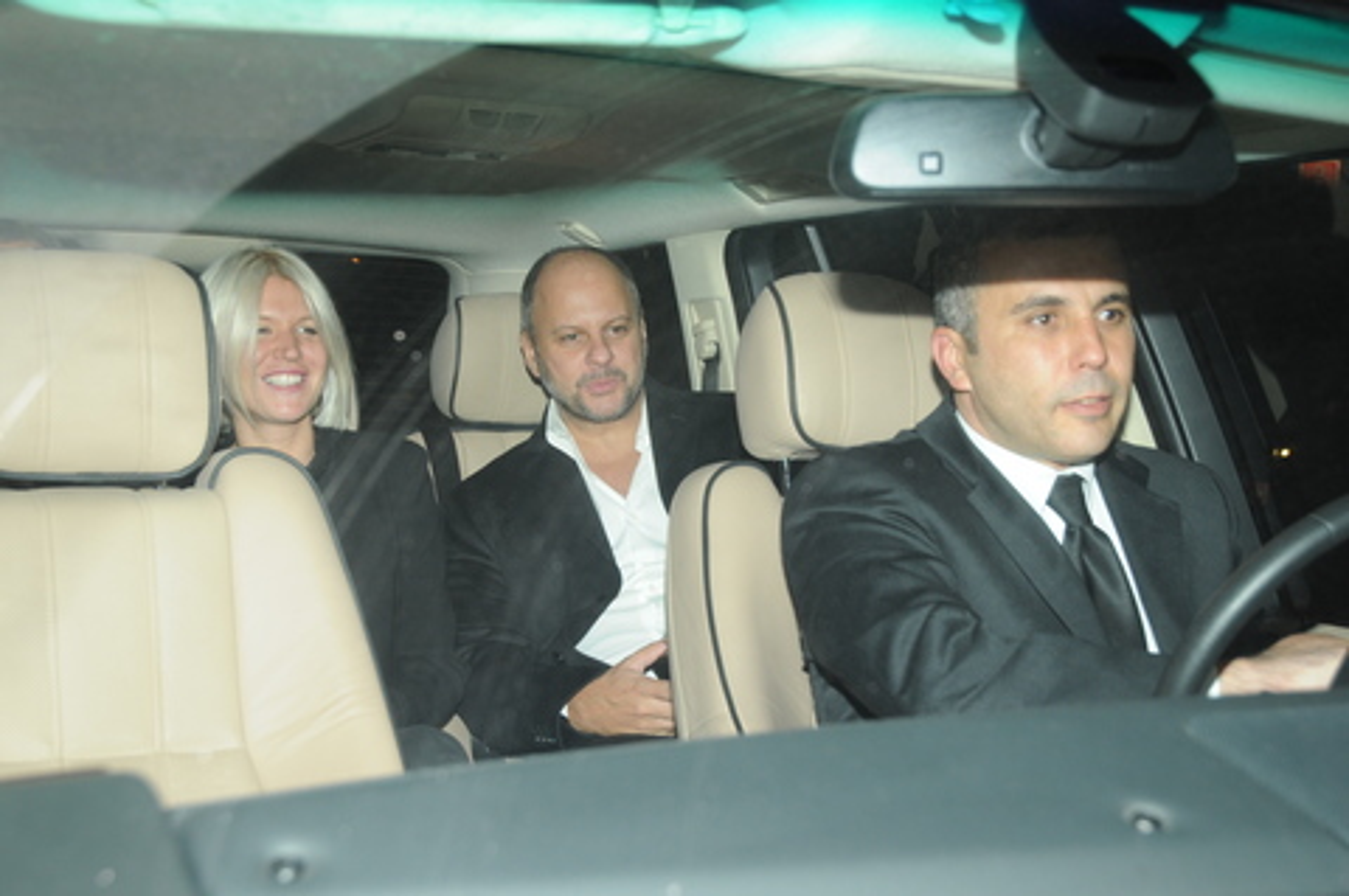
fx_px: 2021
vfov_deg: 25.0
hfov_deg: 36.9
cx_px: 674
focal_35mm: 54
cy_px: 448
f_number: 5.6
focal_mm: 36
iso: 400
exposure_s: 1/60
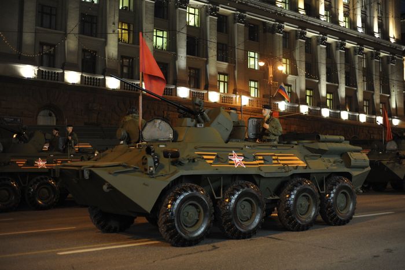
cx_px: 202
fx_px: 562
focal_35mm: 50
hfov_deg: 39.6
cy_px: 135
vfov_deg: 27.0
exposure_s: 1/160
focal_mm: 50
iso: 2000
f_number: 2.2
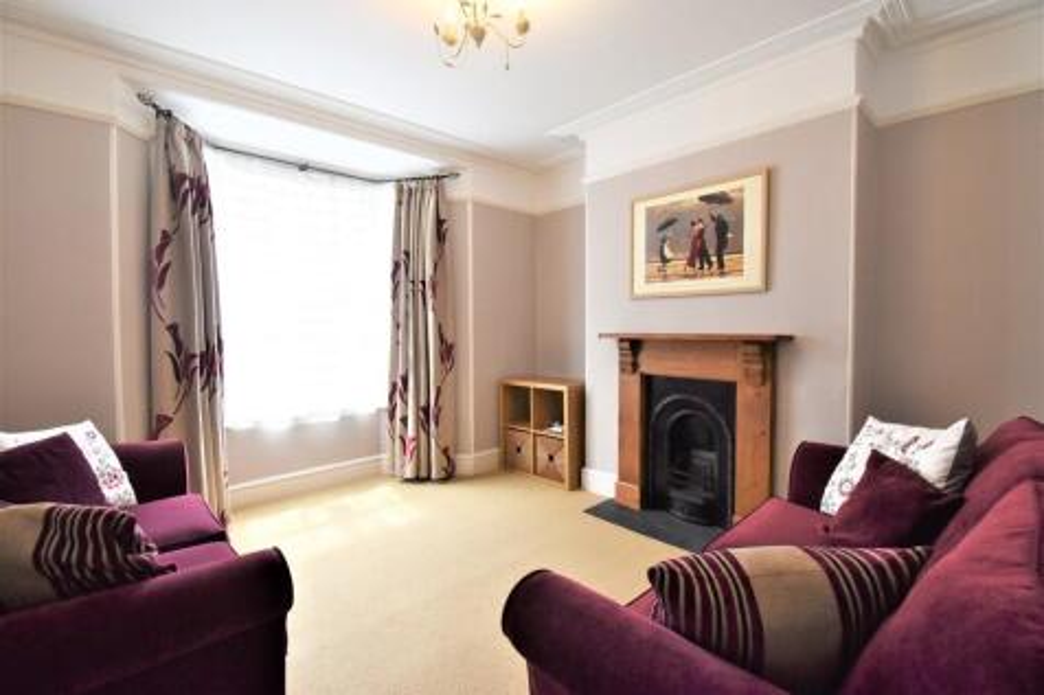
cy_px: 348
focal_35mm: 15
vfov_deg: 77.3
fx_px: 435
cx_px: 522
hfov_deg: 100.4
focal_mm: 10
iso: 800
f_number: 6.3
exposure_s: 1/160
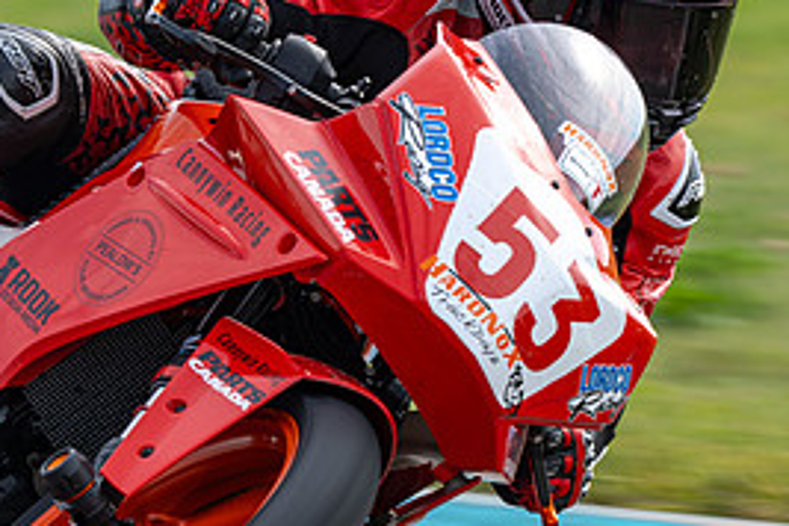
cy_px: 267
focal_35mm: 1445
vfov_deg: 1.0
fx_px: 31667
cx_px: 275
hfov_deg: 1.4
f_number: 10
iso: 160
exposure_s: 1/200
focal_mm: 600
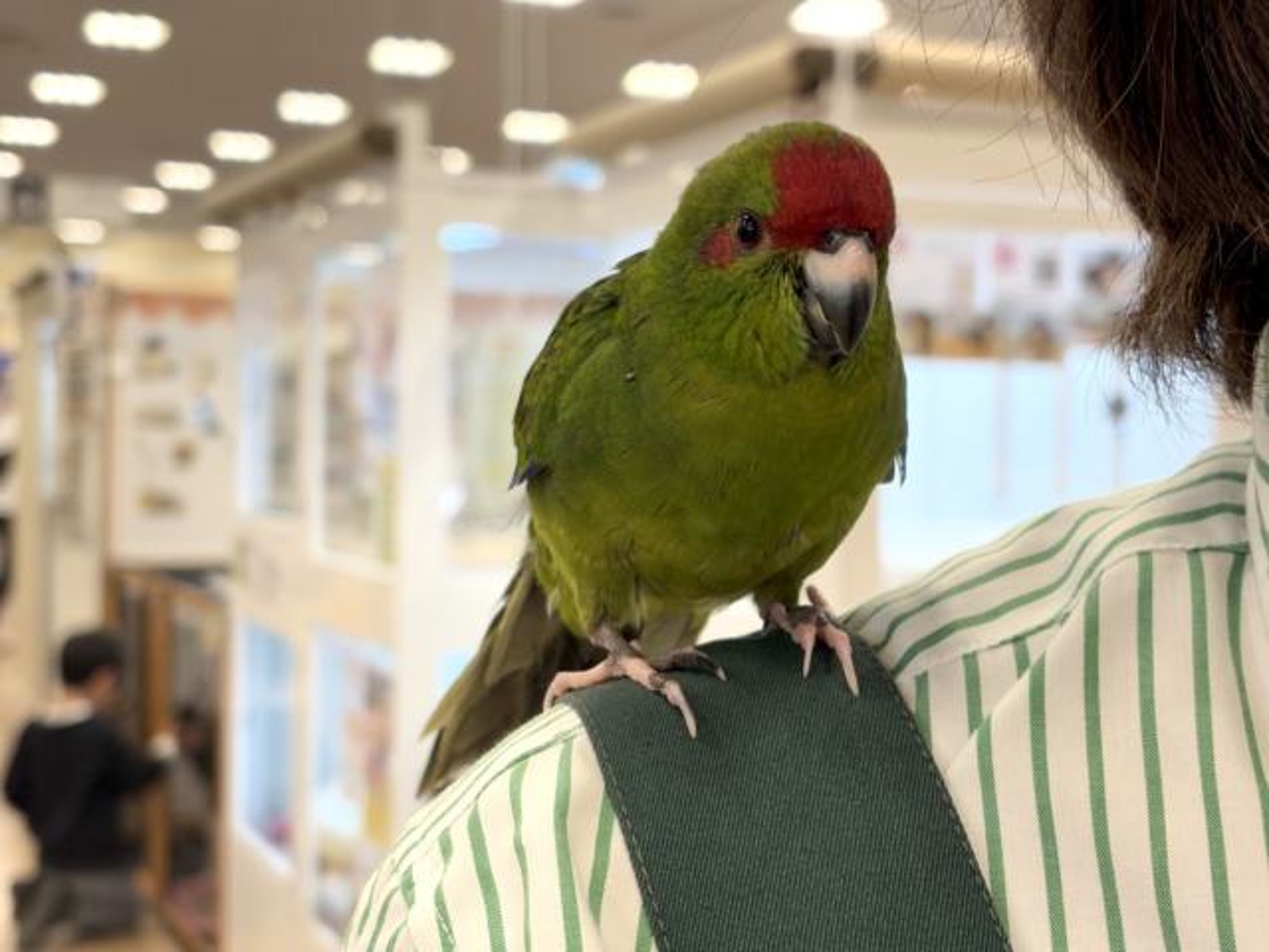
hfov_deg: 36.8
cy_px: 476
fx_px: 1906
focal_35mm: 52
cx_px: 634
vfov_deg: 28.0
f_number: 1.6
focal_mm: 5.96
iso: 40
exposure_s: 1/50
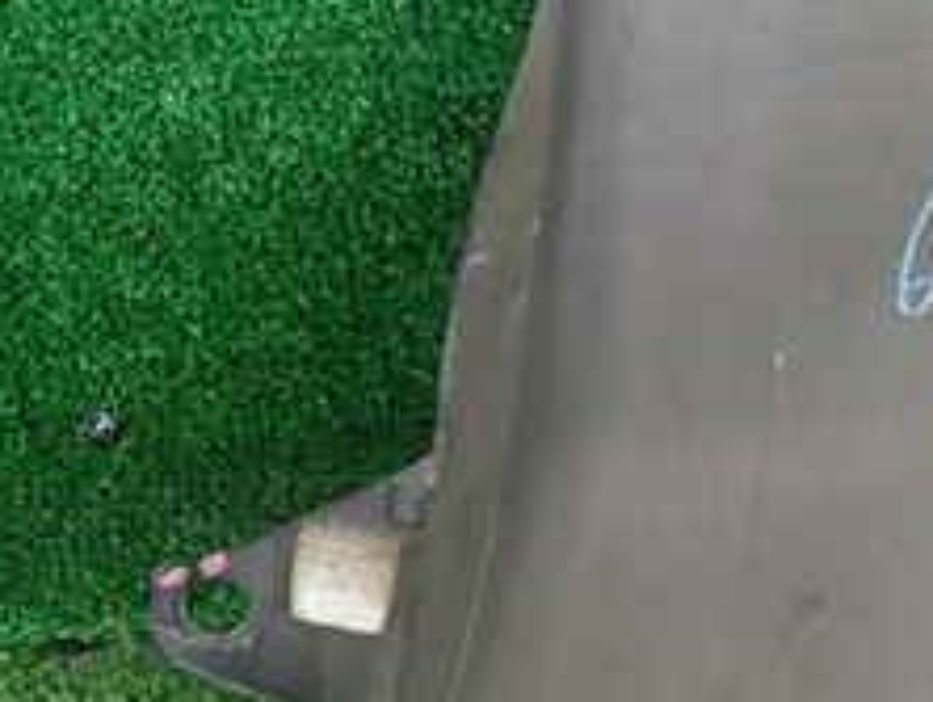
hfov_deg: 22.7
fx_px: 2186
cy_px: 139
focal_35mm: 81
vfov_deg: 18.1
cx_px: 1021
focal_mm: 5.4
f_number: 2.3
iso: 200
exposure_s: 1/60
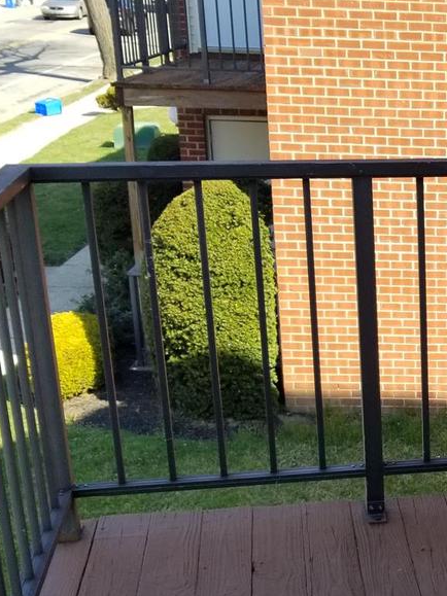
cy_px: 507
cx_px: 562
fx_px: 1188
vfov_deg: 27.4
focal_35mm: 69
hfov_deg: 19.8
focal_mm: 4.25
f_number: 1.7
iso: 50
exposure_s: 1/662
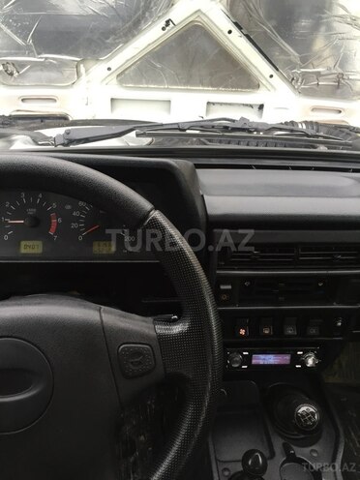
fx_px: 402
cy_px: 240
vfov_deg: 61.7
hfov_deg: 48.2
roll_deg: -1.1
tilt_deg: -32.3
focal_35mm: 29
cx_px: 180
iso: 32
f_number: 2.2
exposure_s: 1/33
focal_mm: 4.15
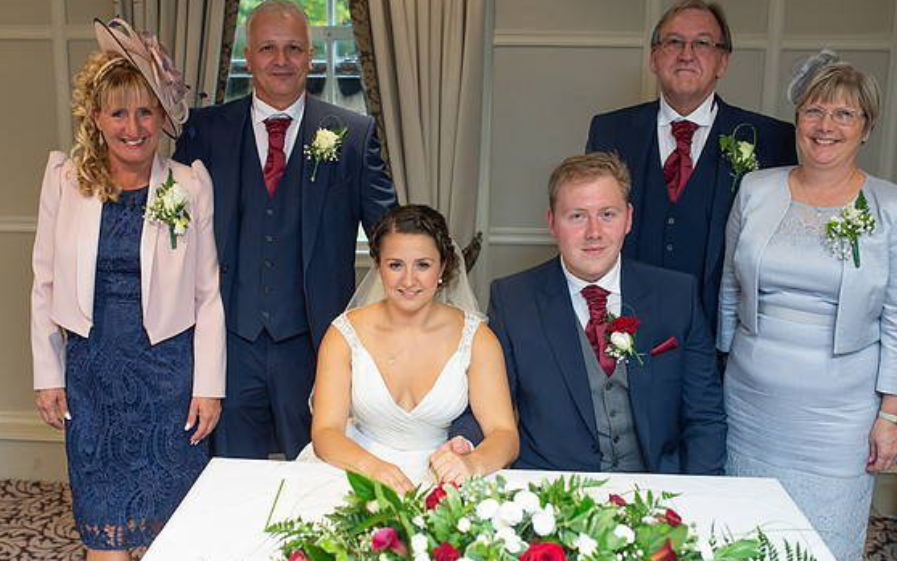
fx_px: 1076
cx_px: 413
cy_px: 286
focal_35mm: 44
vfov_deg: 29.2
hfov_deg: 45.2
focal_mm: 35
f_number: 3.2
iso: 400
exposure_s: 1/100
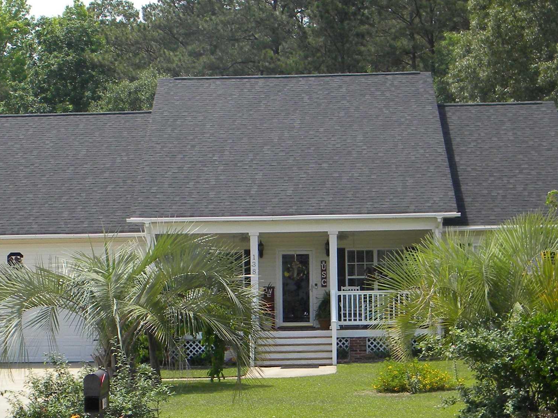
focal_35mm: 84
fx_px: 1354
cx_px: 229
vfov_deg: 17.5
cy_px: 297
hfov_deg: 23.3
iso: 80
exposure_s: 1/672
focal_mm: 7.3
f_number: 3.8
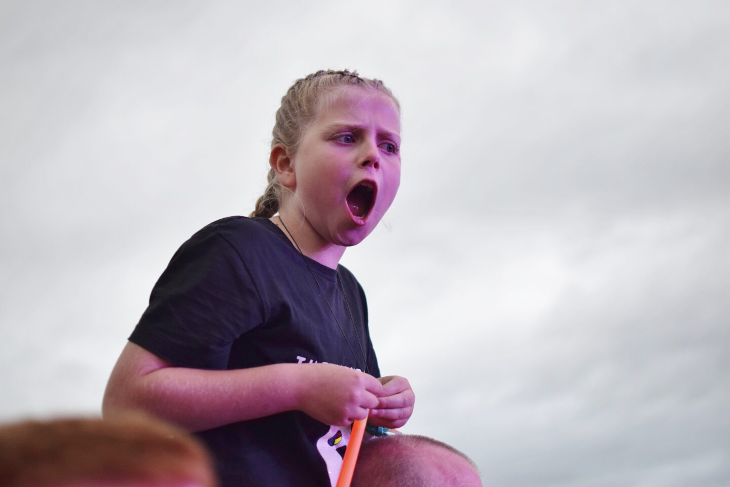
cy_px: 244
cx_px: 365
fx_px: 1065
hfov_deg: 37.9
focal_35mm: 52
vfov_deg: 25.8
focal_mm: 35
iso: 800
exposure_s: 1/500
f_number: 2.2
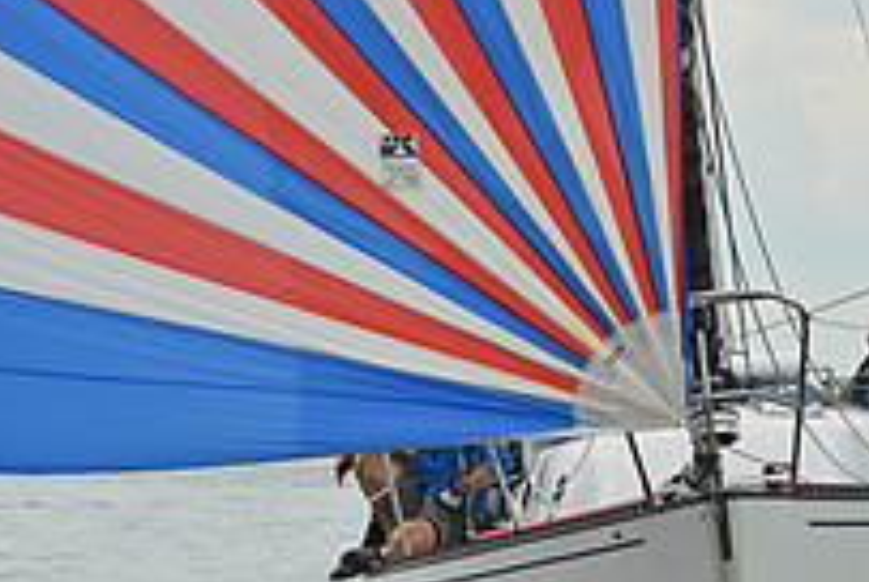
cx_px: 745
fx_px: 6213
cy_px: 392
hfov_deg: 8.0
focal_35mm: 257
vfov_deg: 5.4
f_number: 10
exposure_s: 1/1250
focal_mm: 90
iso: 320
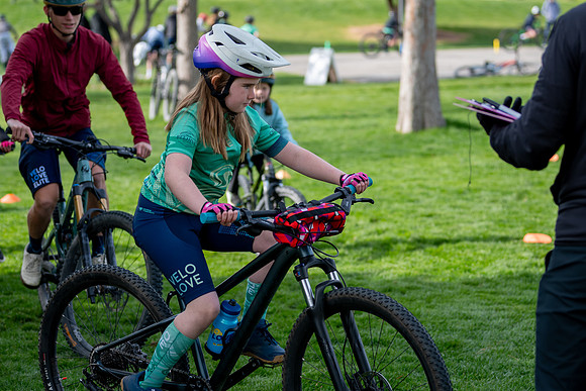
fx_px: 1709
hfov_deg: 19.5
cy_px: 196
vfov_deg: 13.0
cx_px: 293
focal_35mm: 105
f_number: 2.8
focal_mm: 70
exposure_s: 1/1000
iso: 200
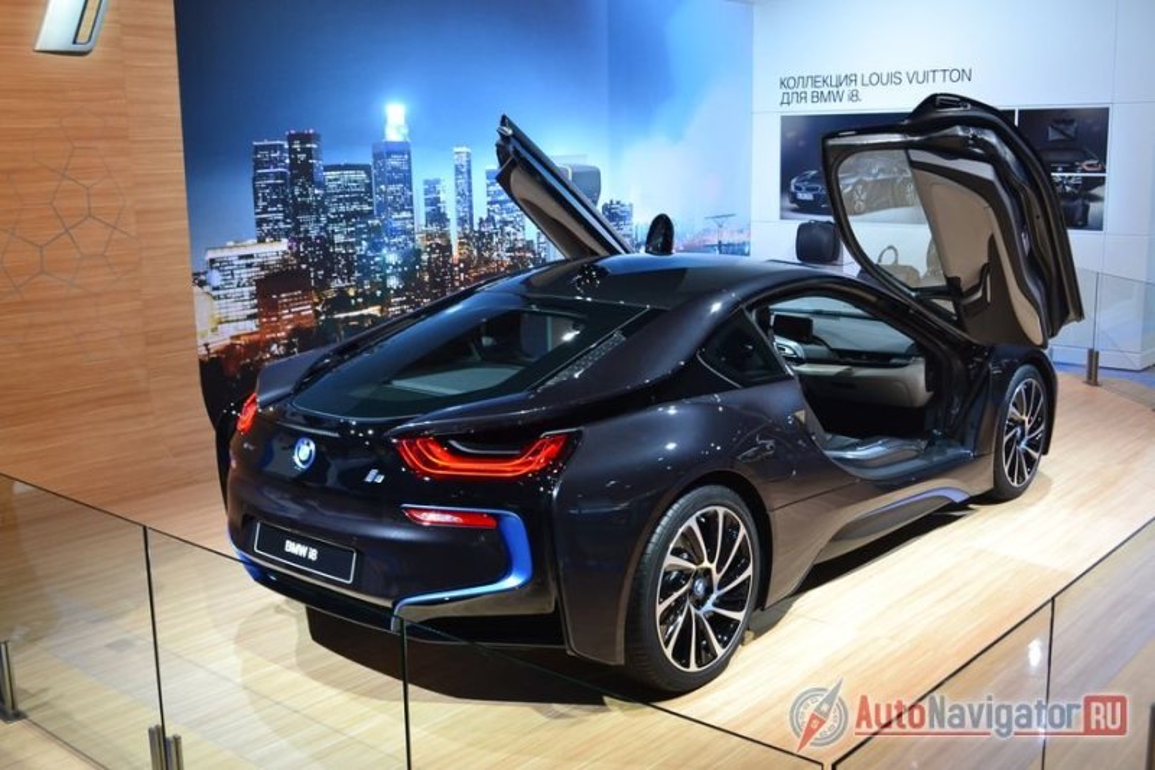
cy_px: 385
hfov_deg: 53.1
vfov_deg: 36.9
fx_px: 1155
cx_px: 578
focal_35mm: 36
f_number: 8
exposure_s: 1/60
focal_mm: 24
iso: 800
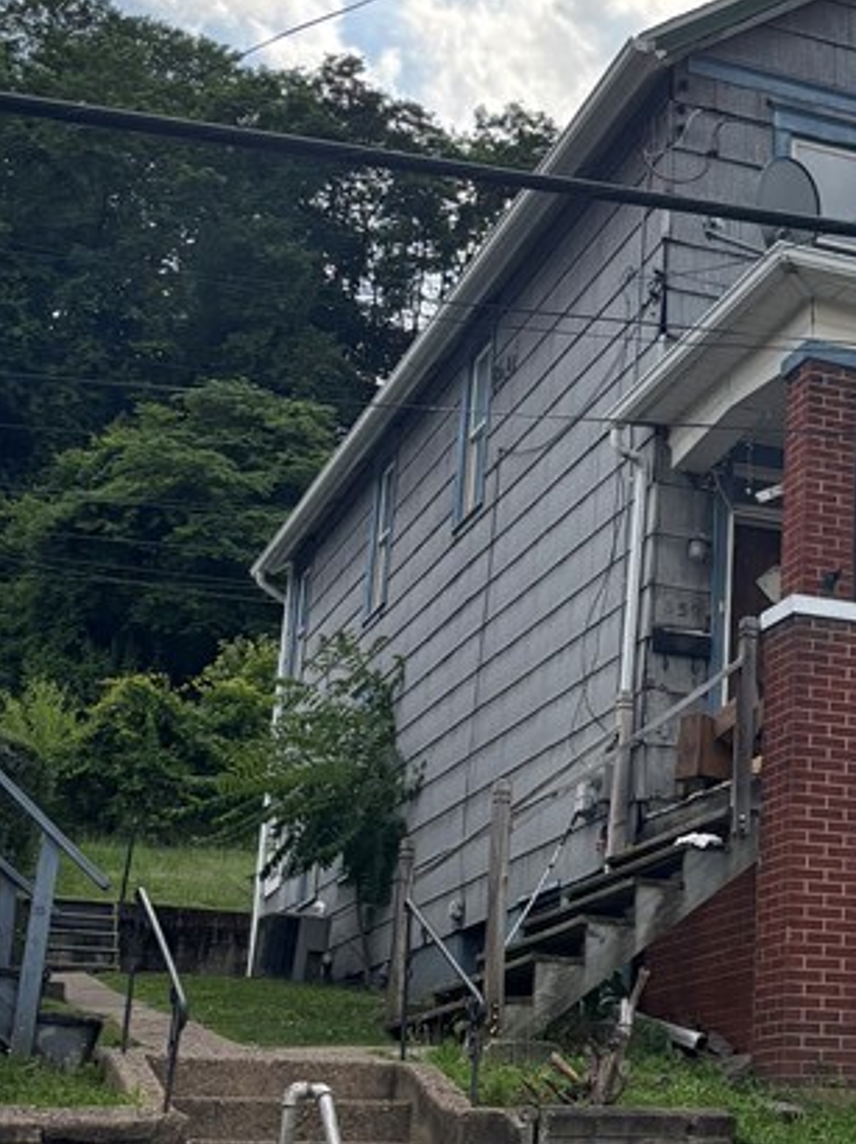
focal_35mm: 65
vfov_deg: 29.8
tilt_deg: +17.2
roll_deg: -0.9
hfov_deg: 21.4
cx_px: 934
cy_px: 519
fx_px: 2145
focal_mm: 5.96
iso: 50
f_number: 1.6
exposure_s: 1/2710
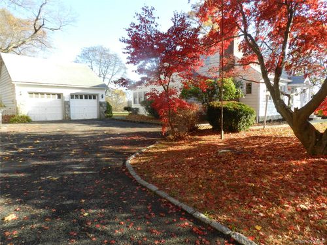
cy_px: 122
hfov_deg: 73.9
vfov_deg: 58.9
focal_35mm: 23
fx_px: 217
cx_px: 164
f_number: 5.6
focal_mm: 4
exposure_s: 1/50
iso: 160
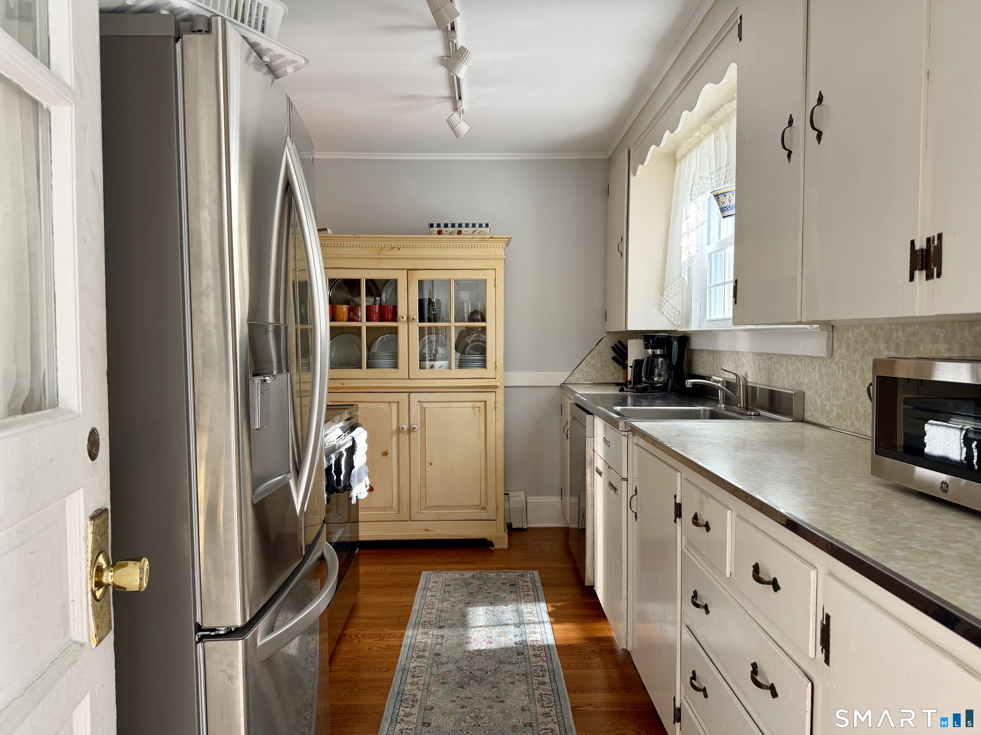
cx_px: 490
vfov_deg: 56.8
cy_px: 368
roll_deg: -0.4
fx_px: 680
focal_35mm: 24
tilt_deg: -3.1
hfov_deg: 71.6
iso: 100
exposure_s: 1/193
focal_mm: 6.76
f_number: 1.78
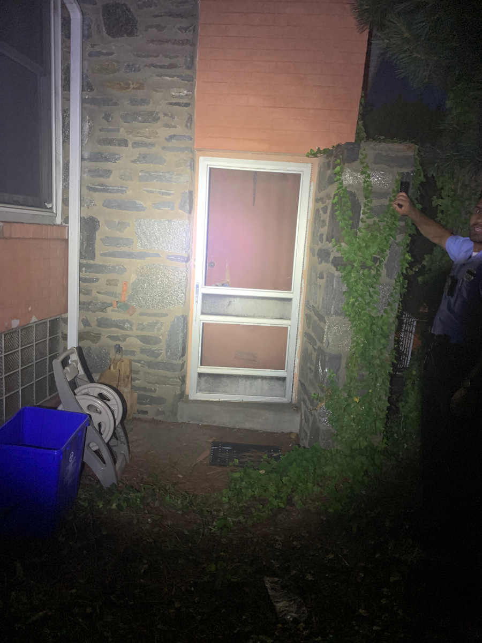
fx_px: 483
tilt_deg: -9.1
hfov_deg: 53.1
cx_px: 241
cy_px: 322
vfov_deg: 67.3
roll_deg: -4.9
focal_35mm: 26
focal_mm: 4.25
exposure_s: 1/31
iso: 400
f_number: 1.8
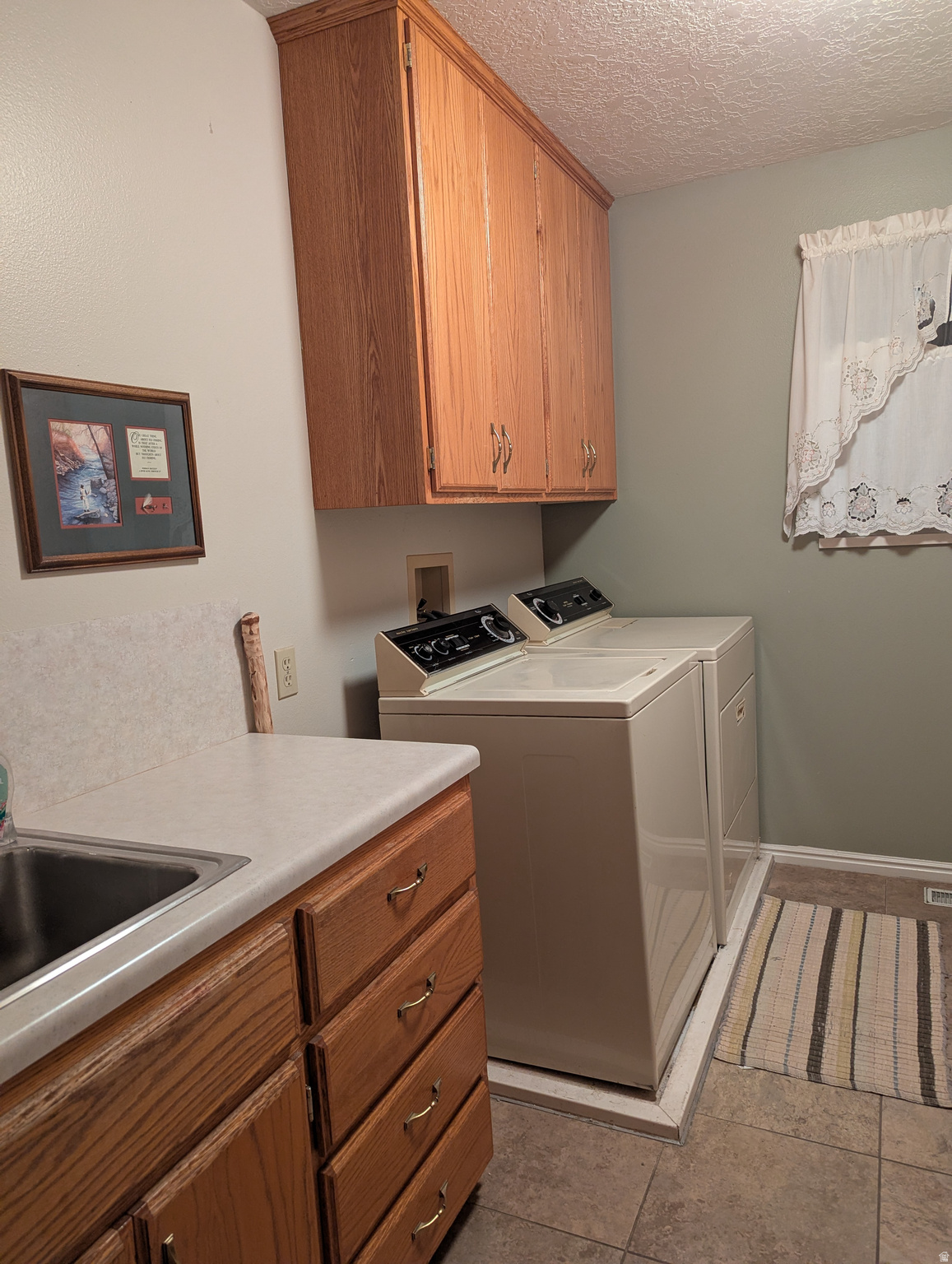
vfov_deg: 71.5
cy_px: 632
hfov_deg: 56.9
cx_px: 476
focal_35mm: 24
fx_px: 878
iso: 337
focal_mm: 6.81
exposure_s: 1/24
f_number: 1.85
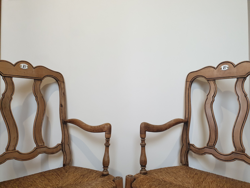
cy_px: 94
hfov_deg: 67.3
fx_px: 188
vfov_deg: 53.1
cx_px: 125
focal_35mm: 26
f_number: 2.4
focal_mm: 4.3
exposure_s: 1/50
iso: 320
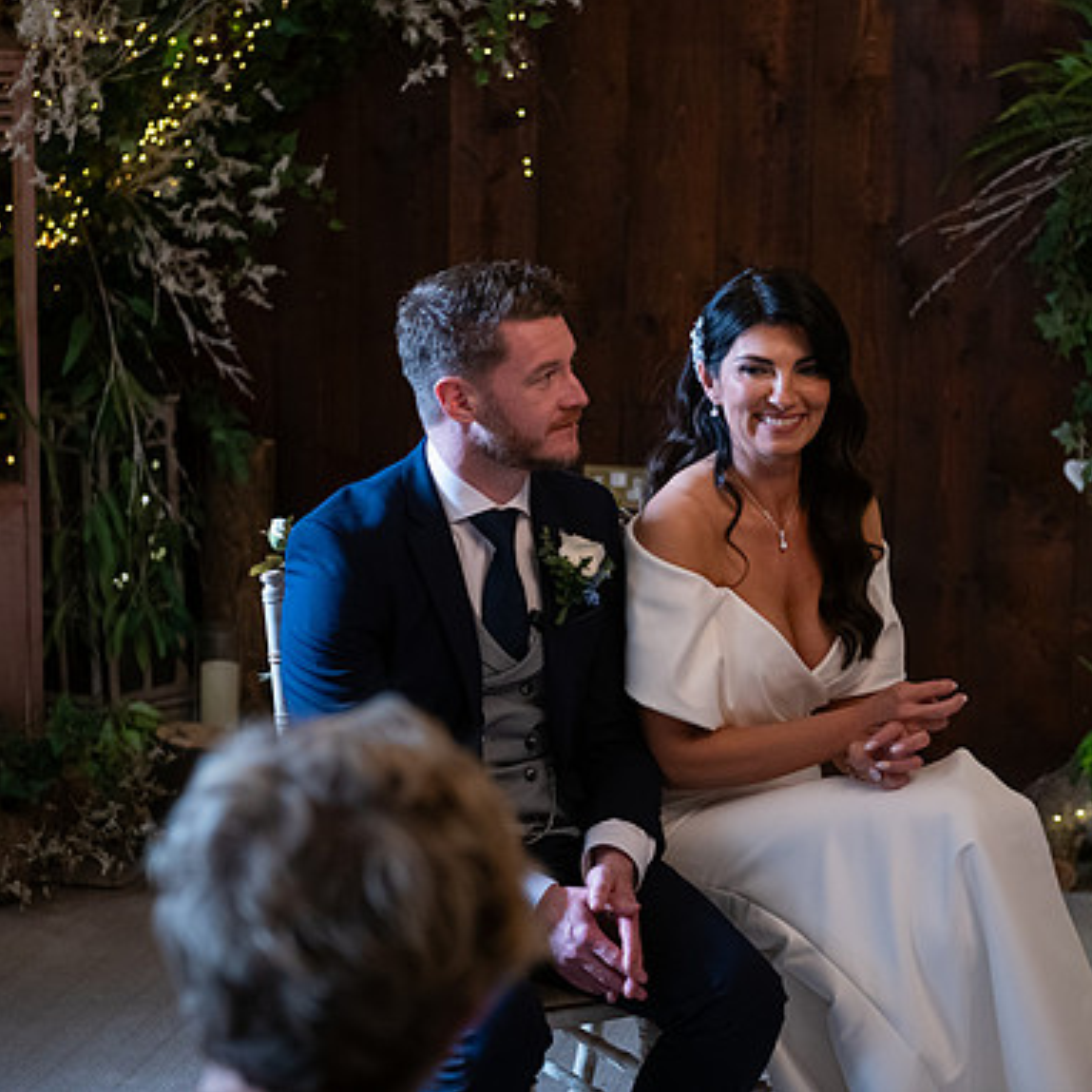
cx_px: 687
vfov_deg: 19.3
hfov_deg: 19.3
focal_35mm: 90
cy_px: 543
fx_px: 3212
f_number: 3.5
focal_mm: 70
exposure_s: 1/160
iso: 1000
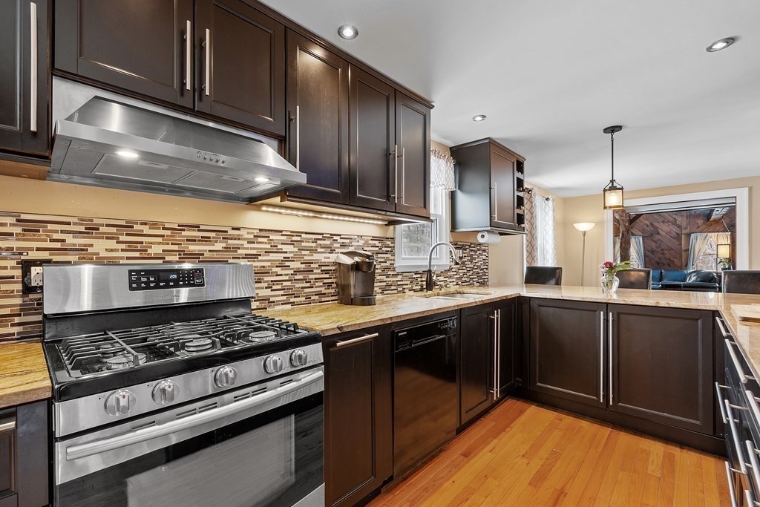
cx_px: 380
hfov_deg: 100.4
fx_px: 317
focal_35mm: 15
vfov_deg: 77.3
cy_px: 254
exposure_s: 2
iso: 320
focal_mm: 10
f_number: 8
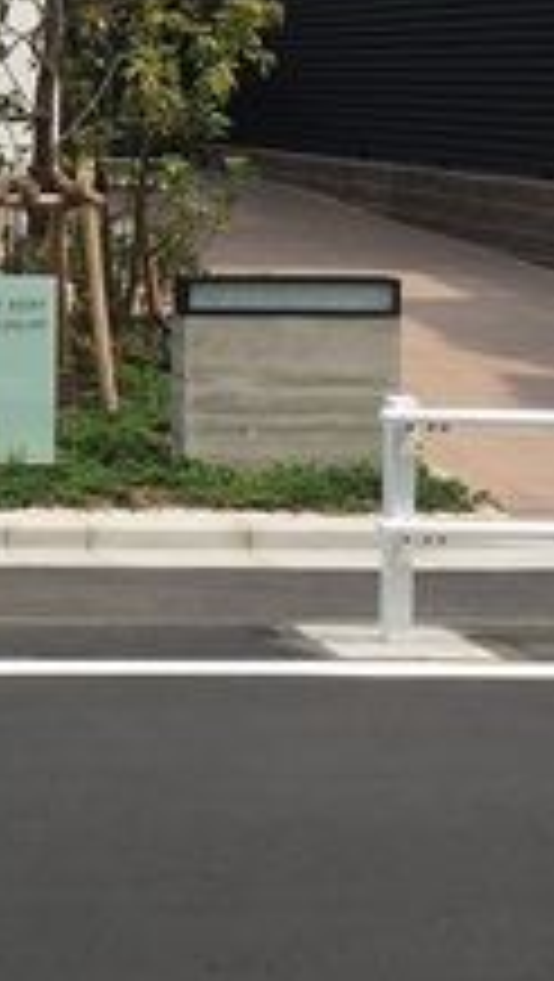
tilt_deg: -0.8
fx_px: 2267
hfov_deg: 13.1
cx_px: -293
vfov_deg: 23.8
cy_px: 94
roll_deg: -0.4
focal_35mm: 87
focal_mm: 4.15
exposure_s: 1/1099
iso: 25
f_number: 2.2
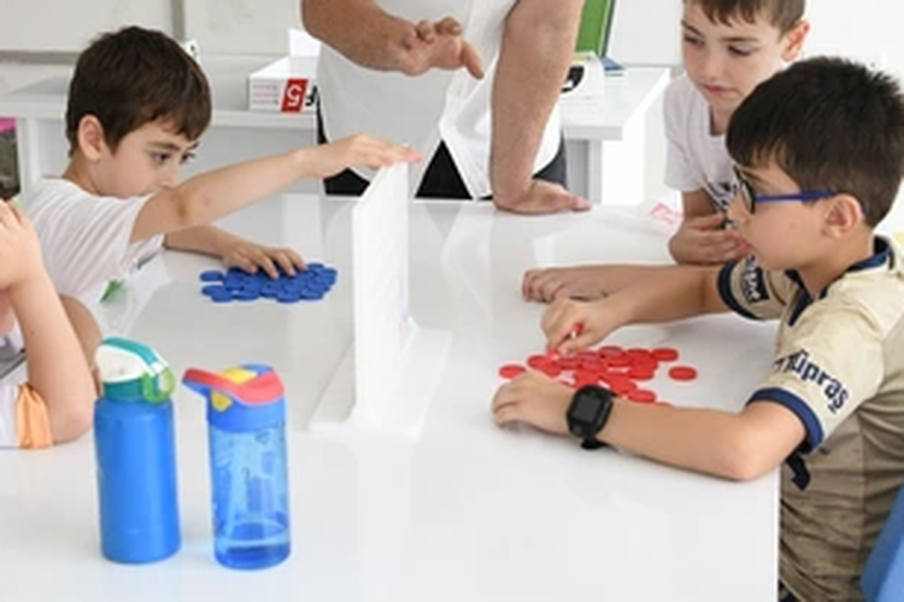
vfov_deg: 19.1
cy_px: 192
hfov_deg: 28.5
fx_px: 1782
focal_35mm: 71
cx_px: 429
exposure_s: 1/60
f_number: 4
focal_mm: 30
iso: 400
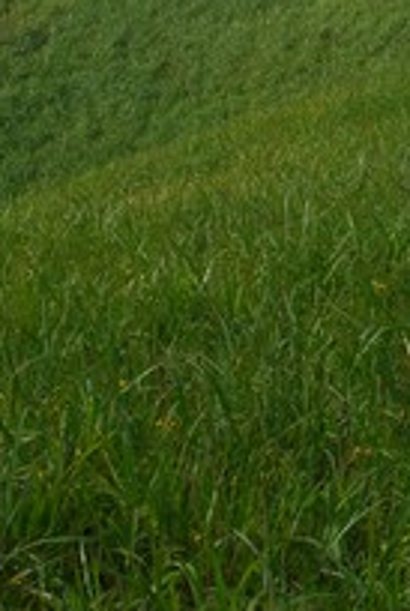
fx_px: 2596
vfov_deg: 13.2
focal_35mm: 153
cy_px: 15
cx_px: 615
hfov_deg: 8.8
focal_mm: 29
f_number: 14
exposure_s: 1/160
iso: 100
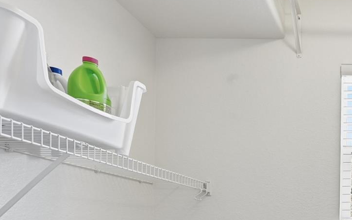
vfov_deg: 31.7
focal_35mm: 36
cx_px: 369
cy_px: 237
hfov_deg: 44.0
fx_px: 345
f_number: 8
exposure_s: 1/500
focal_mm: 16
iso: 400
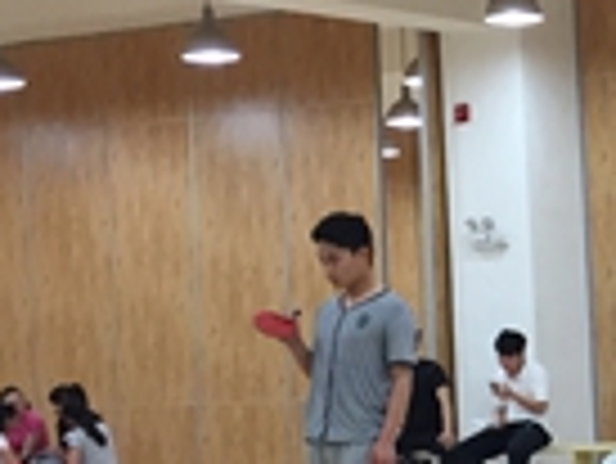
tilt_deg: +0.1
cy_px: 324
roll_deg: +2.5
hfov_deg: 14.0
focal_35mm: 127
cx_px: 1048
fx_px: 2262
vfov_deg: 11.7
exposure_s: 1/30
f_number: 2.2
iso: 64
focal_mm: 4.15
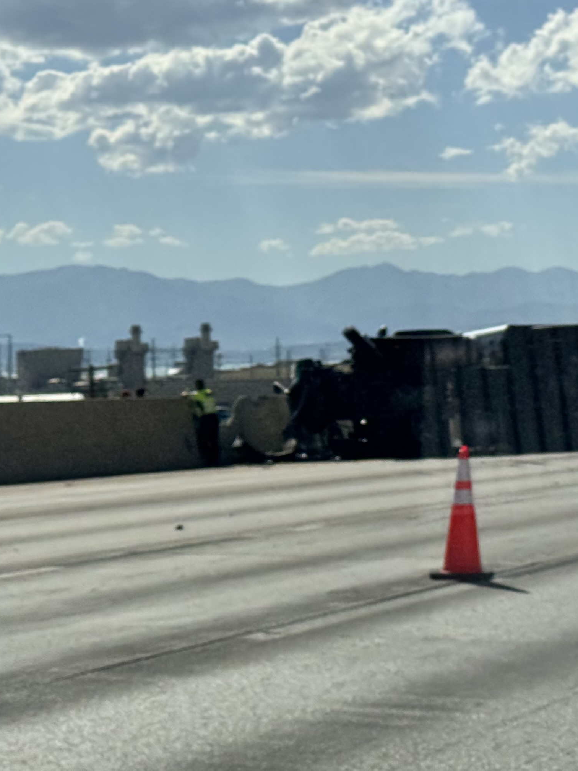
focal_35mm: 96
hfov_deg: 15.3
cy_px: 327
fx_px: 2137
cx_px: 466
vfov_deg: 20.4
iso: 64
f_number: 1.78
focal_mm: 6.76
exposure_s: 1/9009
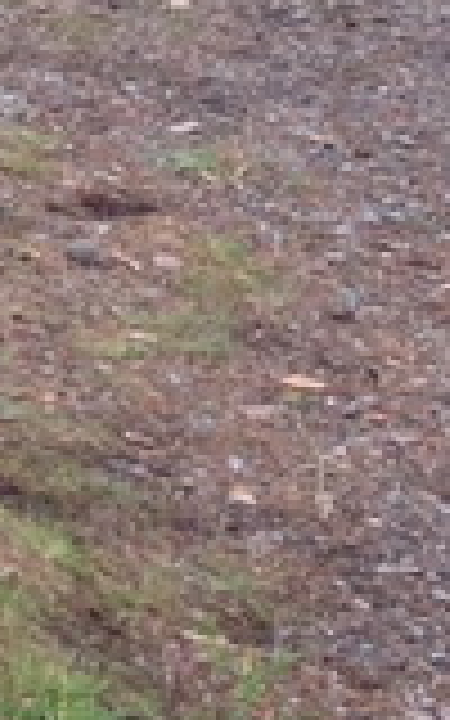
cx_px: -1152
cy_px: -873
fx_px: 5475
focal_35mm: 279
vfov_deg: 7.2
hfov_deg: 4.4
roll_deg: -0.5
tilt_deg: -5.4
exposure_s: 1/135
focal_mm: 4.12
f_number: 2.4
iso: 50
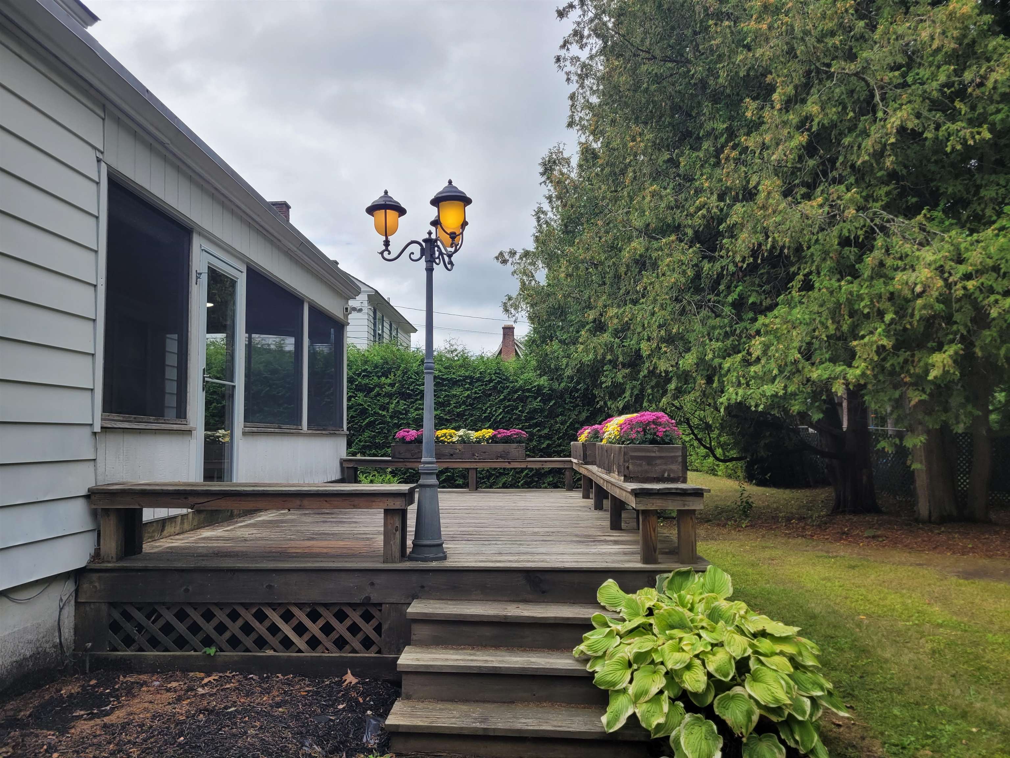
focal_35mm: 26
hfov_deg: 67.3
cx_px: 505
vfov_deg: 53.1
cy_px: 379
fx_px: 759
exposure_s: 1/1145
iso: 40
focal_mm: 5.4
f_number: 1.8
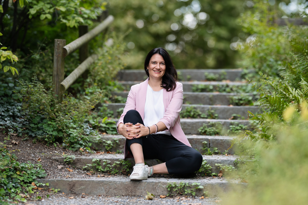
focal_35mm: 135
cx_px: 154
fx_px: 1155
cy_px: 102
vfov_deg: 10.2
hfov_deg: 15.2
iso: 200
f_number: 1.8
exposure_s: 1/800
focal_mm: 135
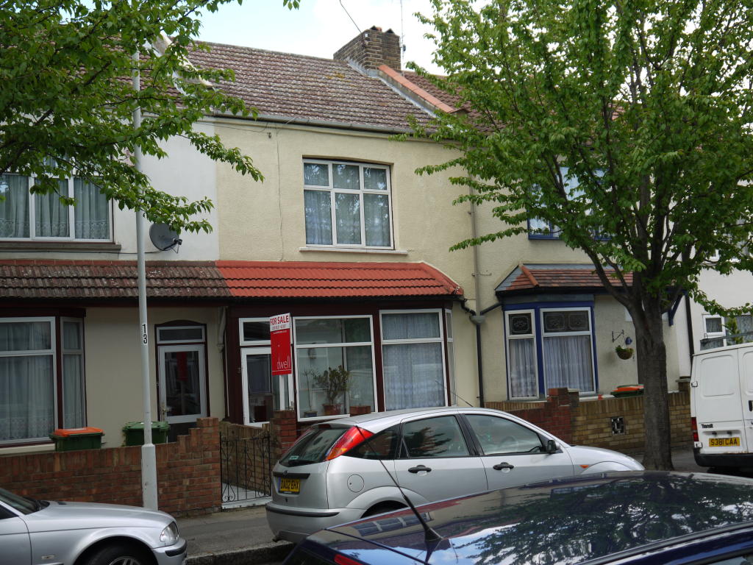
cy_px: 282
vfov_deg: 32.9
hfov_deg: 42.9
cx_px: 376
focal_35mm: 44
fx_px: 957
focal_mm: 22
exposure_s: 1/160
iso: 100
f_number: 5
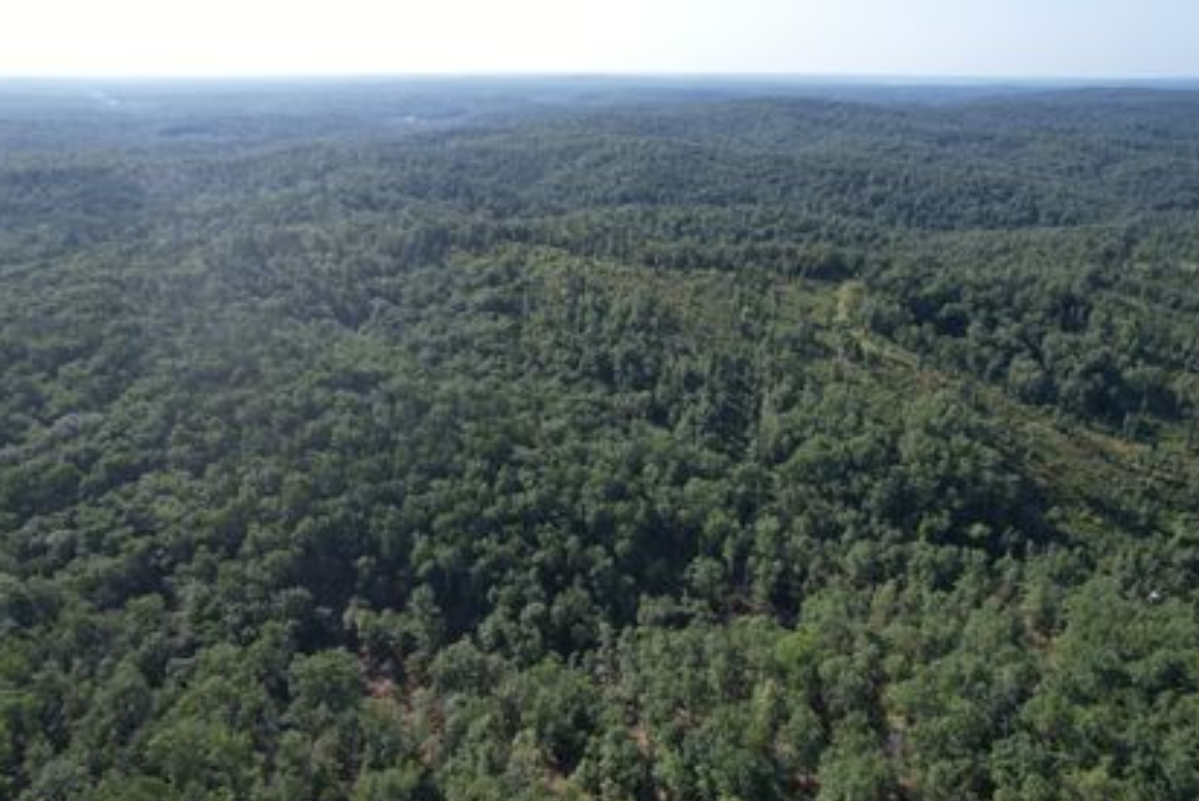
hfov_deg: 76.1
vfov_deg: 55.1
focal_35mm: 23
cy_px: 415
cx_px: 613
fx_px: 766
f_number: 2.8
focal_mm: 8.38
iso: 100
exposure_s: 1/1250
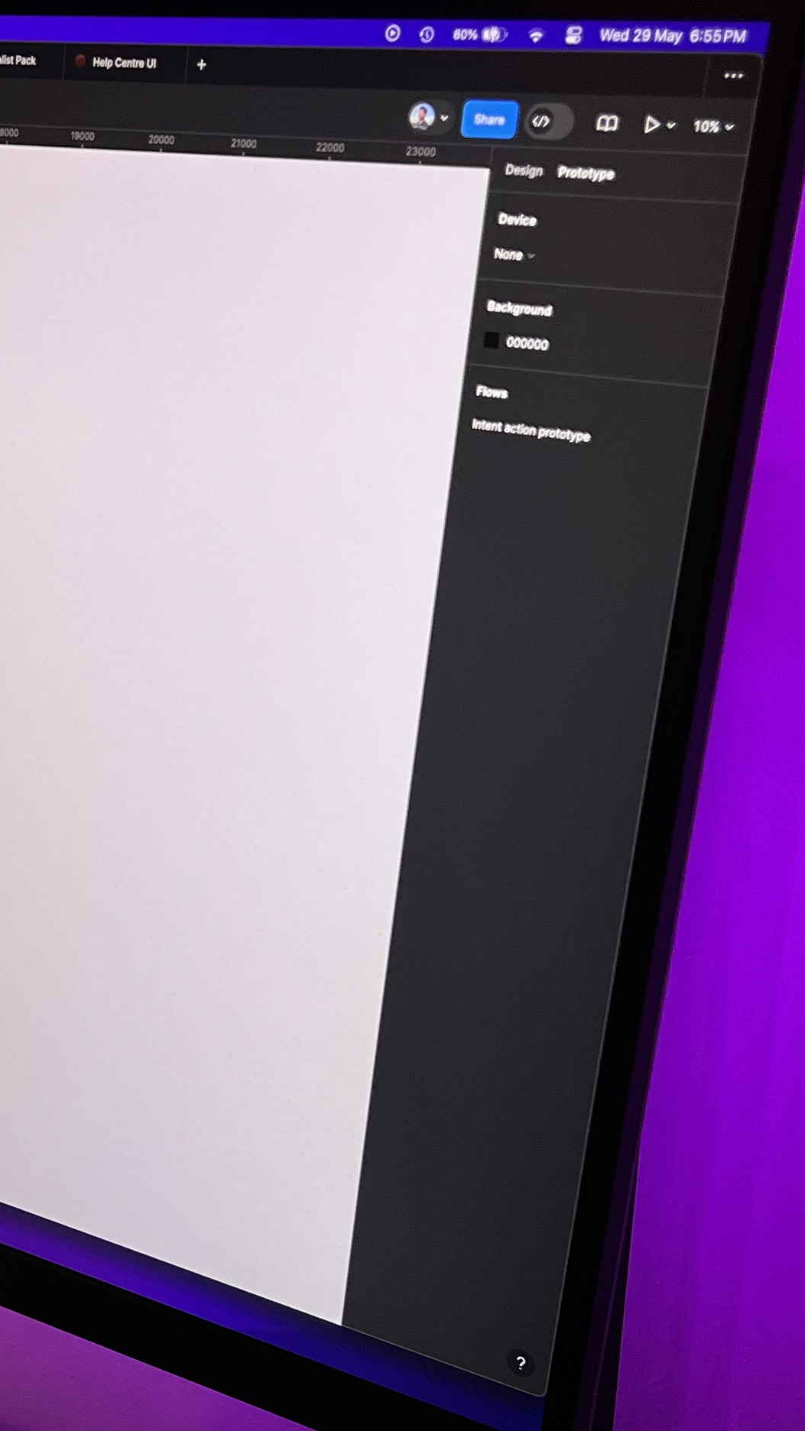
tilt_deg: -22.4
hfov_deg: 18.6
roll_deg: -0.5
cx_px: -190
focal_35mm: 61
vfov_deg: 34.1
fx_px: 2315
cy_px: 943
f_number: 1.6
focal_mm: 5.1
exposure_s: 1/83
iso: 50
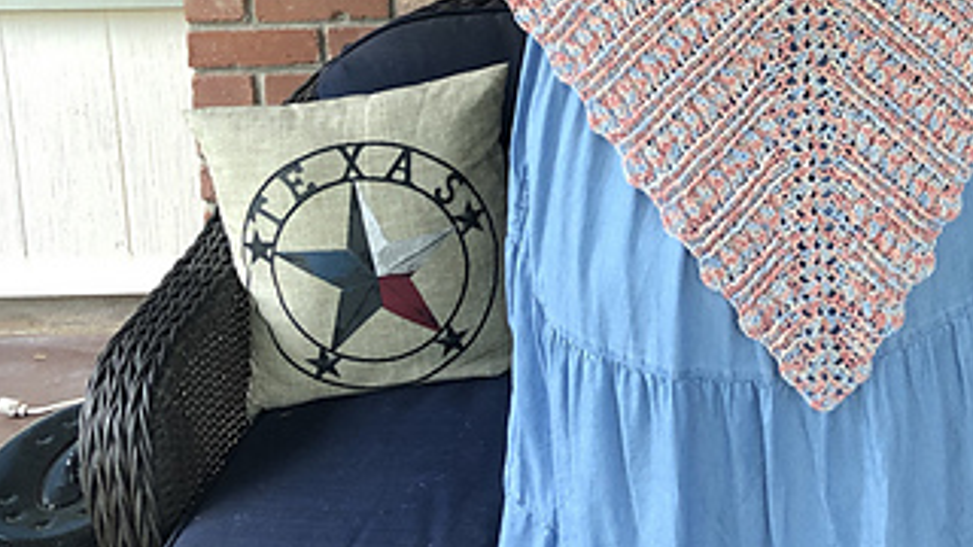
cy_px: -73
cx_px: 724
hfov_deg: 33.7
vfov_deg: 18.9
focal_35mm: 61
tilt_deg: -11.4
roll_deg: +2.6
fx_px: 1574
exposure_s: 1/30
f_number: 1.8
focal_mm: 3.99
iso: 32
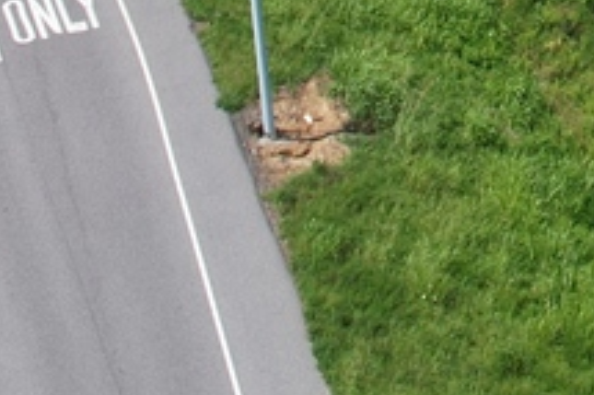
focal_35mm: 166
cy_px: -829
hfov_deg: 11.7
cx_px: 964
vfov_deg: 7.2
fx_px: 2737
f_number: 2.8
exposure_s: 1/2000
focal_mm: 8.38
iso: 100
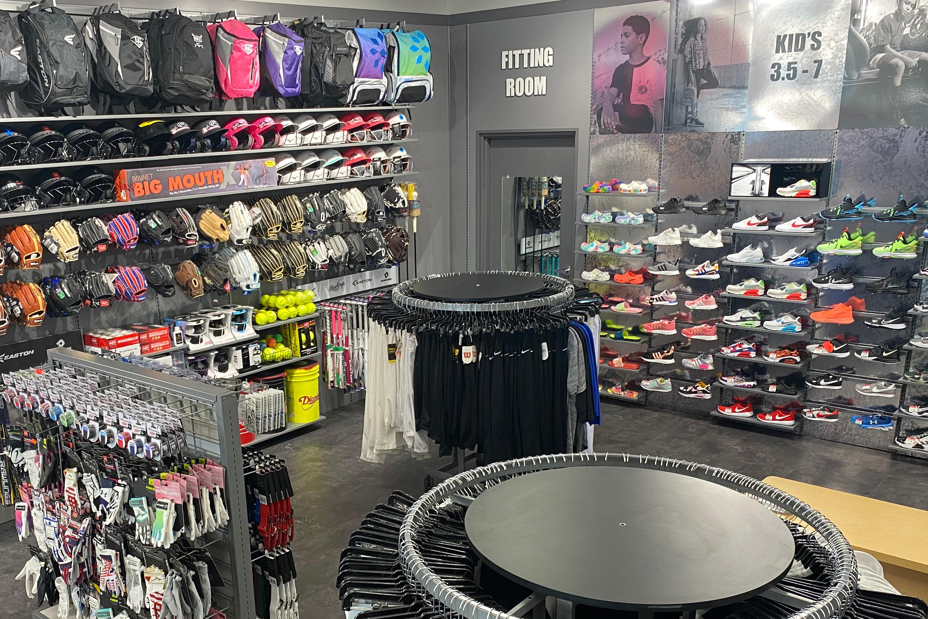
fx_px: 902
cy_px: 418
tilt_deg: -18.7
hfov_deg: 54.0
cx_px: 368
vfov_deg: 37.4
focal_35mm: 35
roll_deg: +2.1
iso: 80
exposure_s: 1/58
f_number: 1.8
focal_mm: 4.25
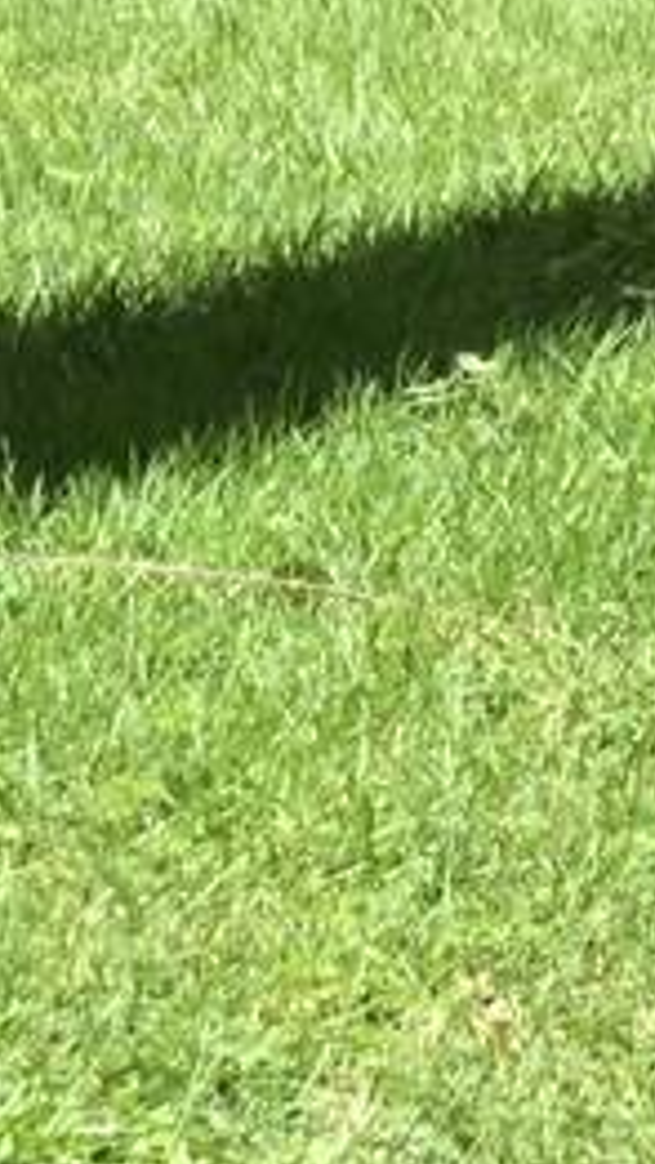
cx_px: 1778
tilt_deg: +2.2
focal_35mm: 313
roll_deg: -0.1
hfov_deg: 3.8
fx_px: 9655
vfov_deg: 6.7
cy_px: -1093
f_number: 2.4
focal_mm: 6
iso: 16
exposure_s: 1/350
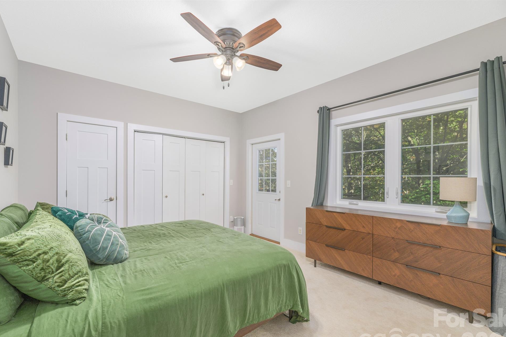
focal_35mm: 15
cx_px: 247
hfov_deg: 100.4
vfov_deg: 77.2
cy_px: 180
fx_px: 211
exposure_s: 1/200
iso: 320
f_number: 8
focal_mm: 14
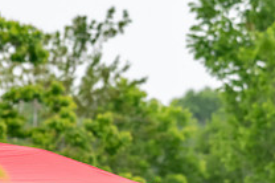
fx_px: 8634
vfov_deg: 1.2
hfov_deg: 1.8
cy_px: 242
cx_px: 270
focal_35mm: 1132
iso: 1250
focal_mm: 270
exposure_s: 1/2000
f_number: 5.6
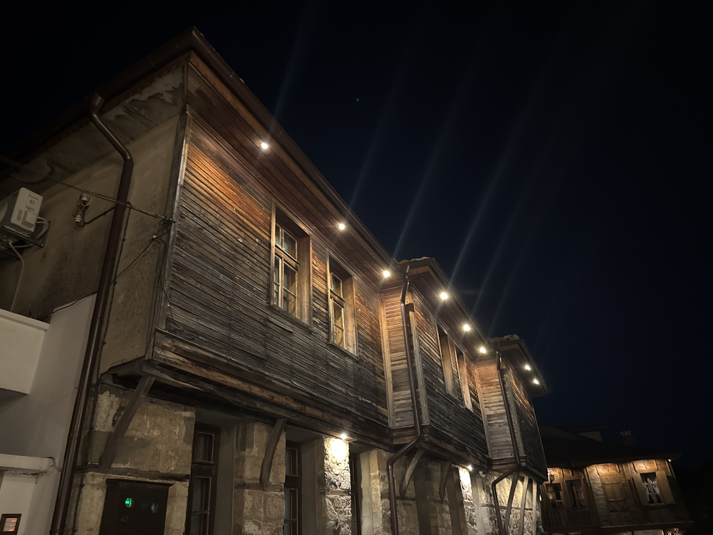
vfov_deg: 56.8
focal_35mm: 24
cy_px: 268
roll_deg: +2.8
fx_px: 494
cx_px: 356
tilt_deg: +28.9
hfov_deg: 71.6
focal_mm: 6.76
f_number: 1.78
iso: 1600
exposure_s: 1/19
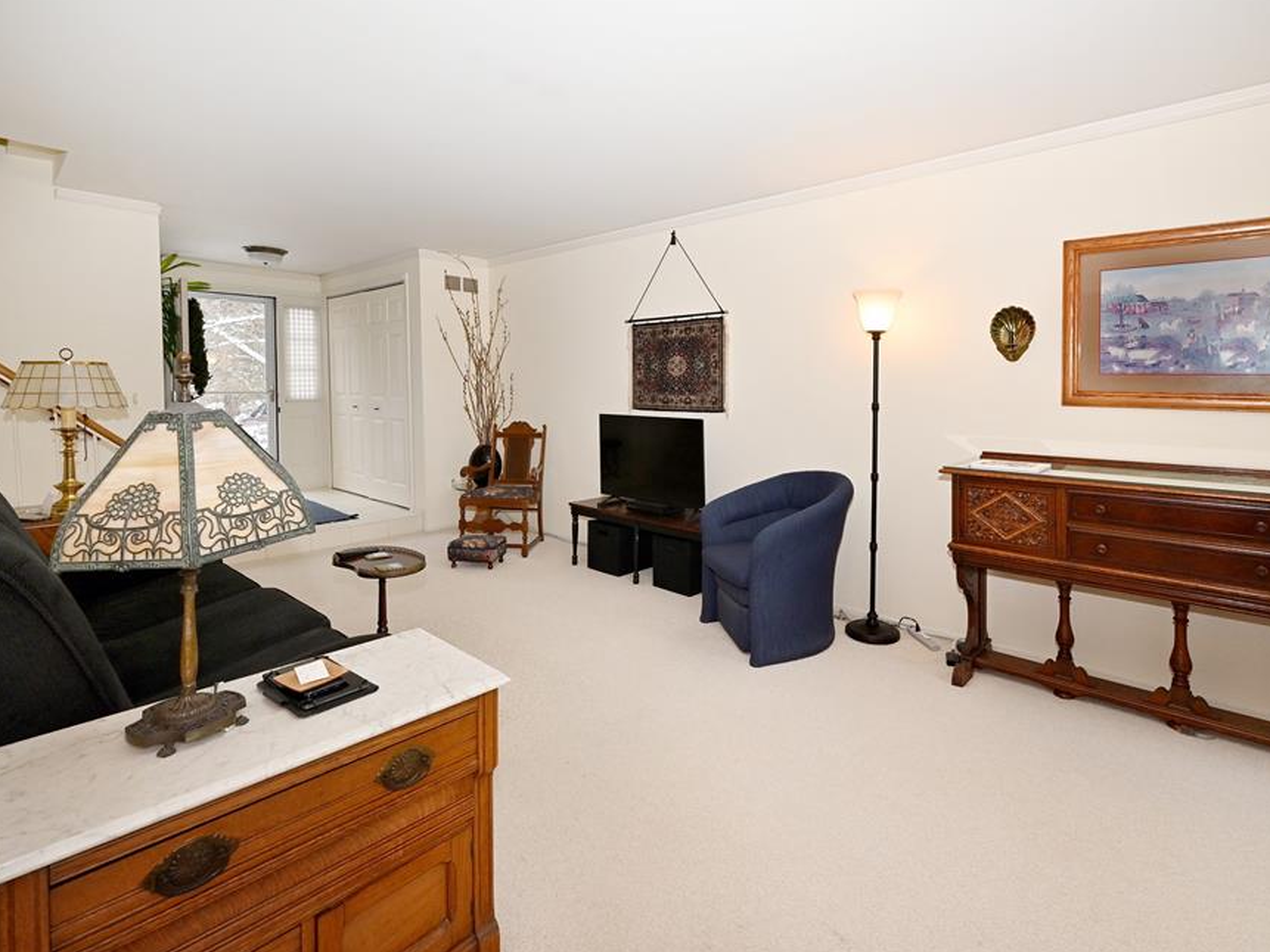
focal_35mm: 16
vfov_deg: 78.1
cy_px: 469
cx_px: 723
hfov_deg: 93.9
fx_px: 587
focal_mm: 14
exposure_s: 1/60
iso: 800
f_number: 9
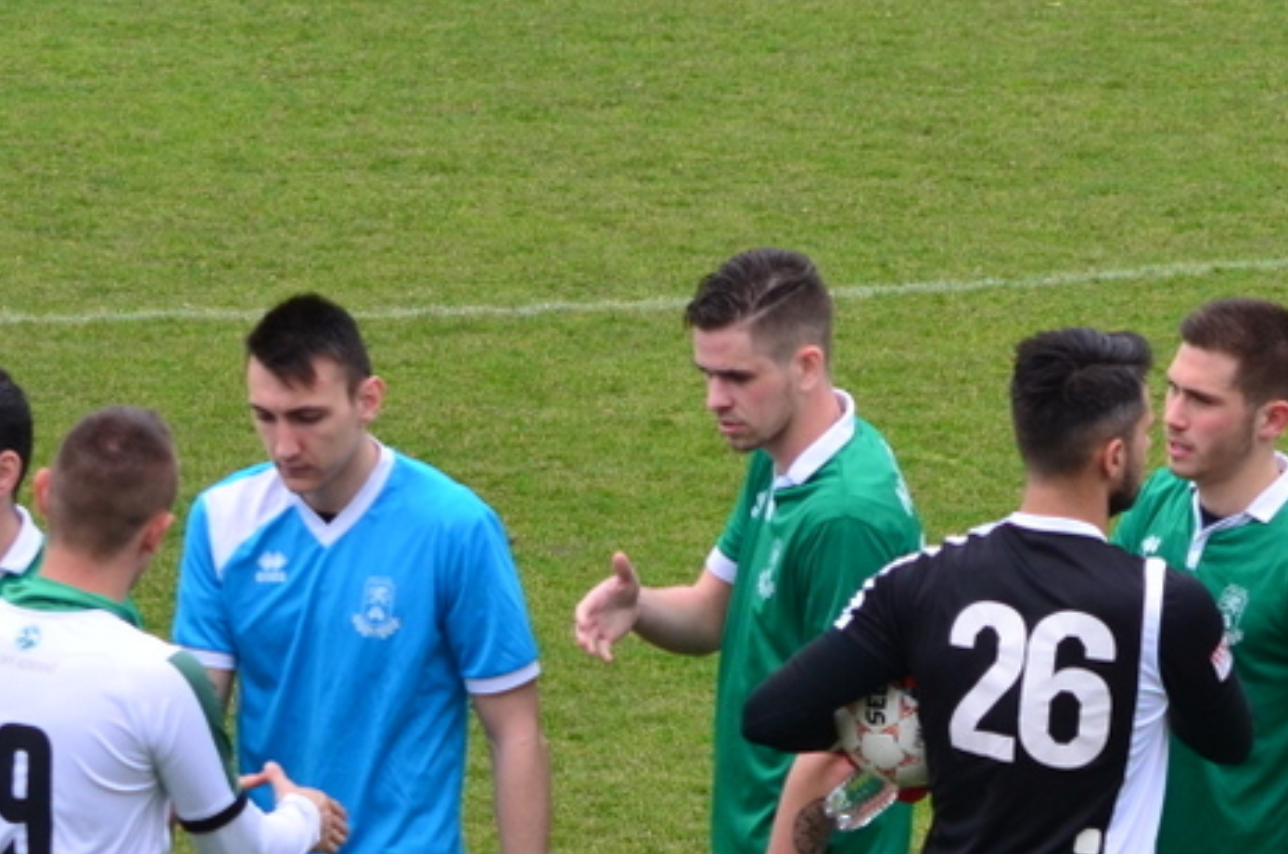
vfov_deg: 4.4
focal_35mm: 311
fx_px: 11108
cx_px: 1377
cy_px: 766
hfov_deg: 6.6
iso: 800
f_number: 6.3
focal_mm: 80
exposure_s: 1/640
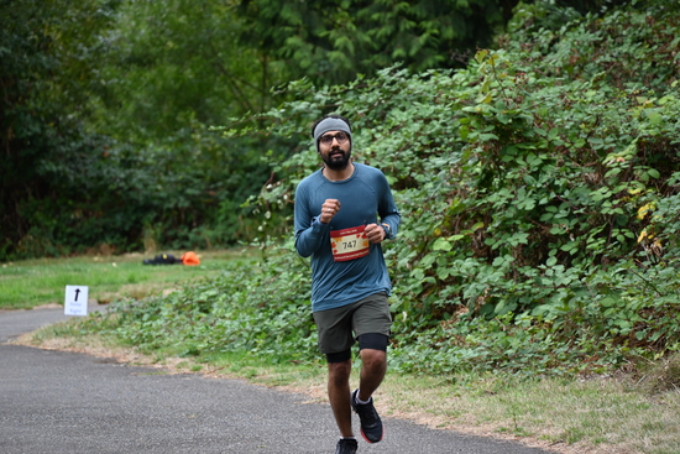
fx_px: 3779
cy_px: 227
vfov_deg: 6.9
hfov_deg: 10.3
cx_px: 340
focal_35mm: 200
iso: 400
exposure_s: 1/320
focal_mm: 200
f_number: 6.3
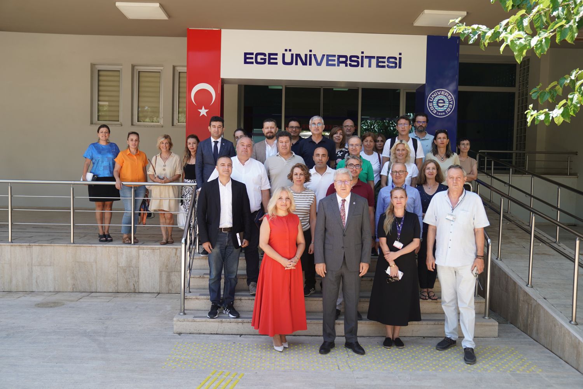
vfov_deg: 43.6
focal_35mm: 30
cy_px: 194
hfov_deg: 61.9
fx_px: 486
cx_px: 292
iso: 125
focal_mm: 30
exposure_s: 1/320
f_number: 3.2
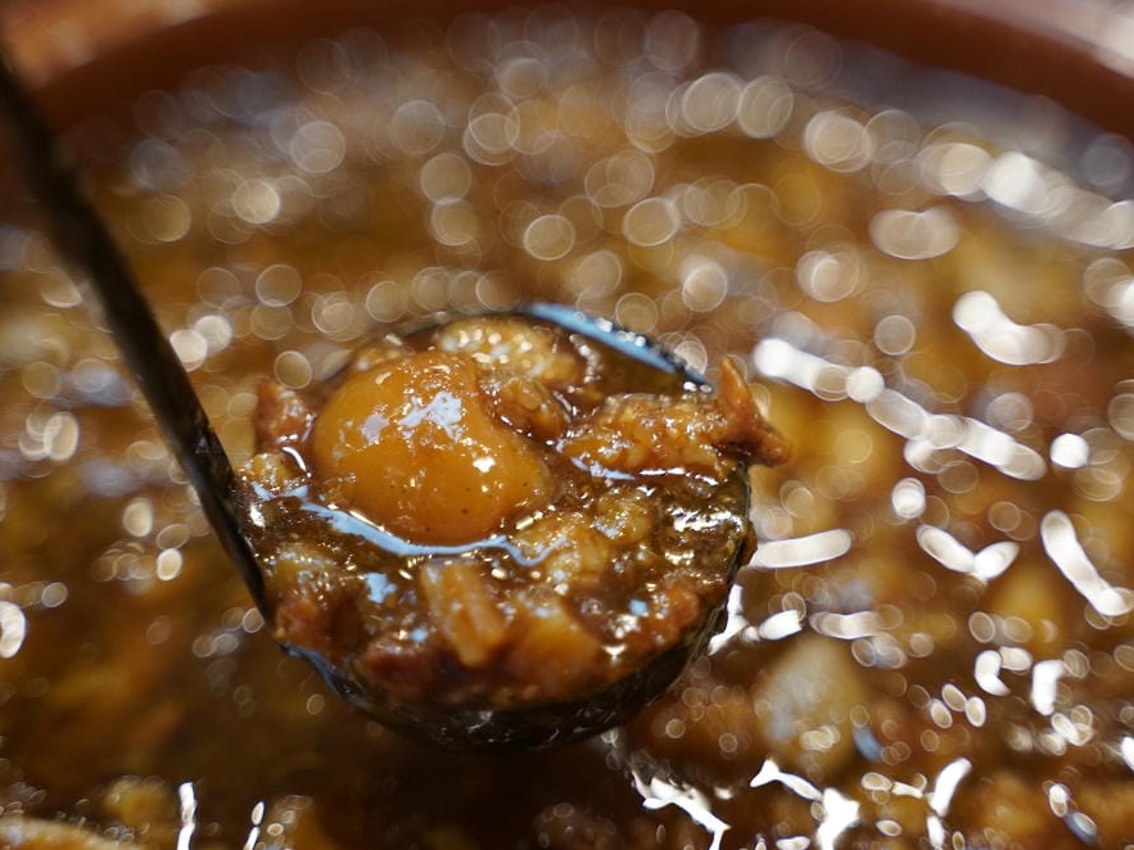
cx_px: 604
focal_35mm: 98
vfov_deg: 15.1
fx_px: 3210
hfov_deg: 20.0
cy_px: 384
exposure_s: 1/80
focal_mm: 75
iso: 1600
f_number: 2.8
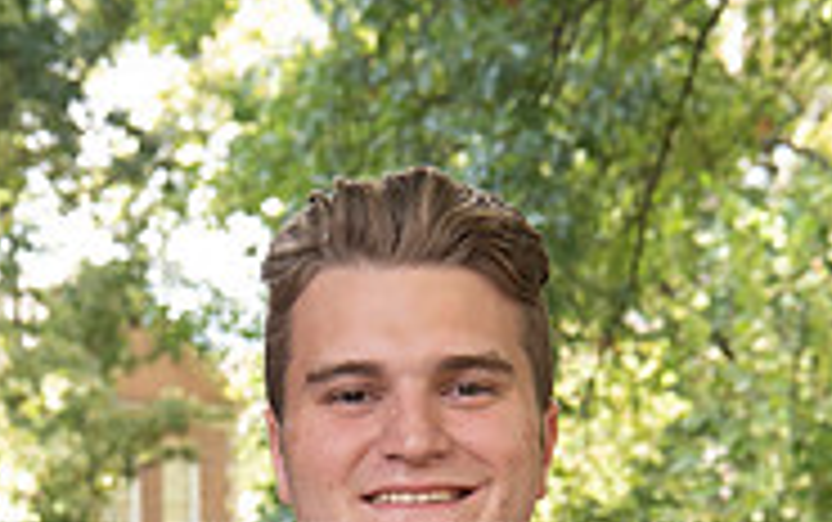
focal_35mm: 136
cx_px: 396
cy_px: 963
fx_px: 3087
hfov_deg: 15.4
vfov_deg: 9.2
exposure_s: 1/100
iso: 800
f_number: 8
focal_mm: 55
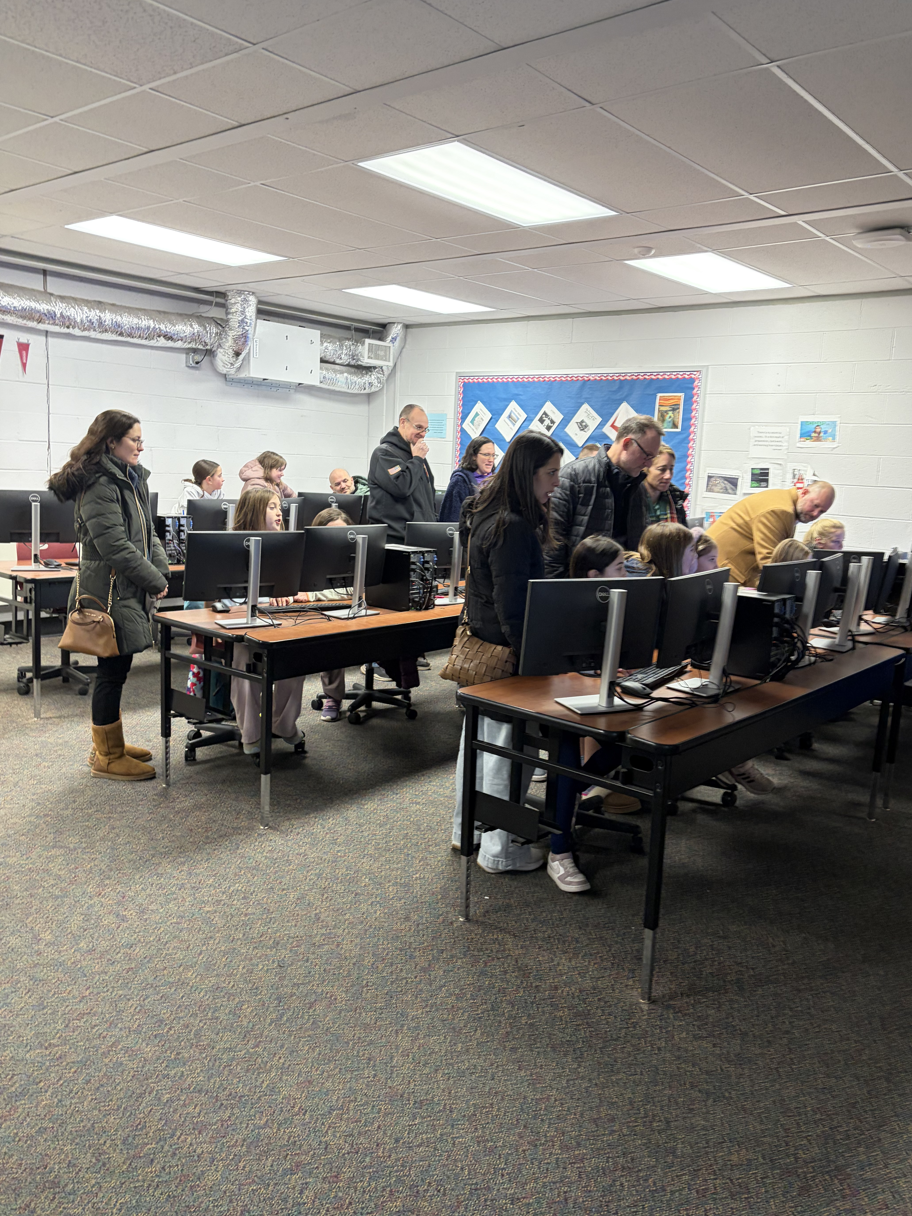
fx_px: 948
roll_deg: -2.8
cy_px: 585
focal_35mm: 27
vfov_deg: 65.3
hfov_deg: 51.3
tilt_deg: -8.2
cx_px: 467
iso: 160
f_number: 1.6
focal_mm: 5.96
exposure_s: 1/60
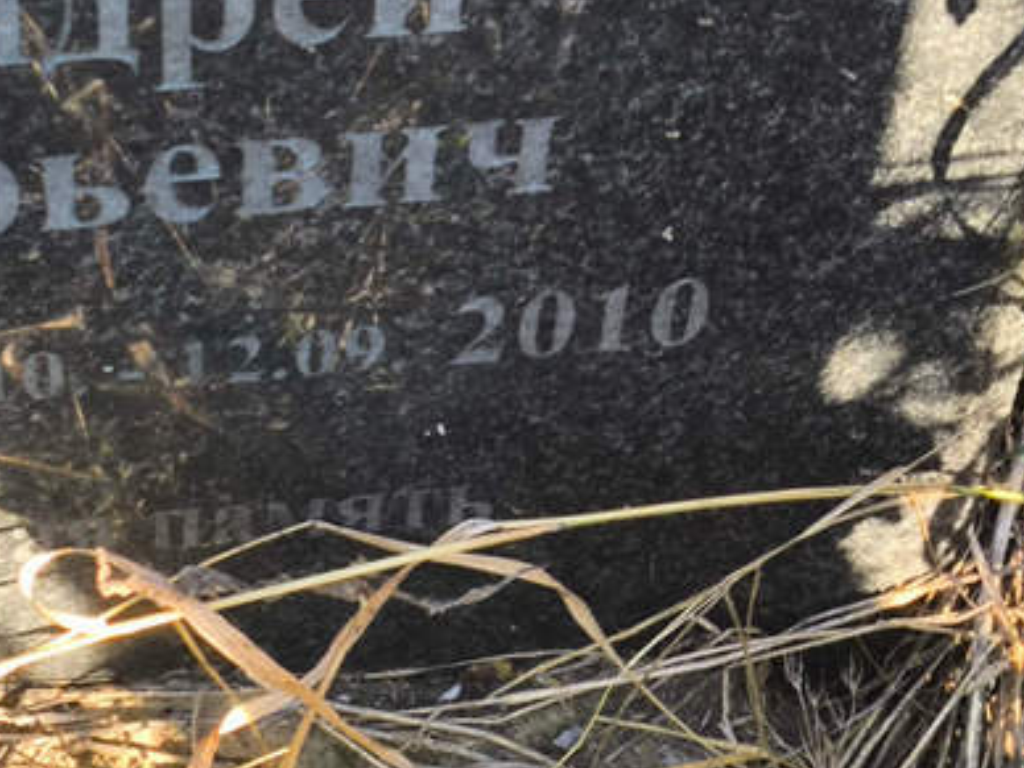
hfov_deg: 18.9
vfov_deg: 14.3
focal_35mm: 103
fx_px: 3047
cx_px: 176
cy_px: 129
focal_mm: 4.71
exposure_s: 1/100
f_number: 1.7
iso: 50
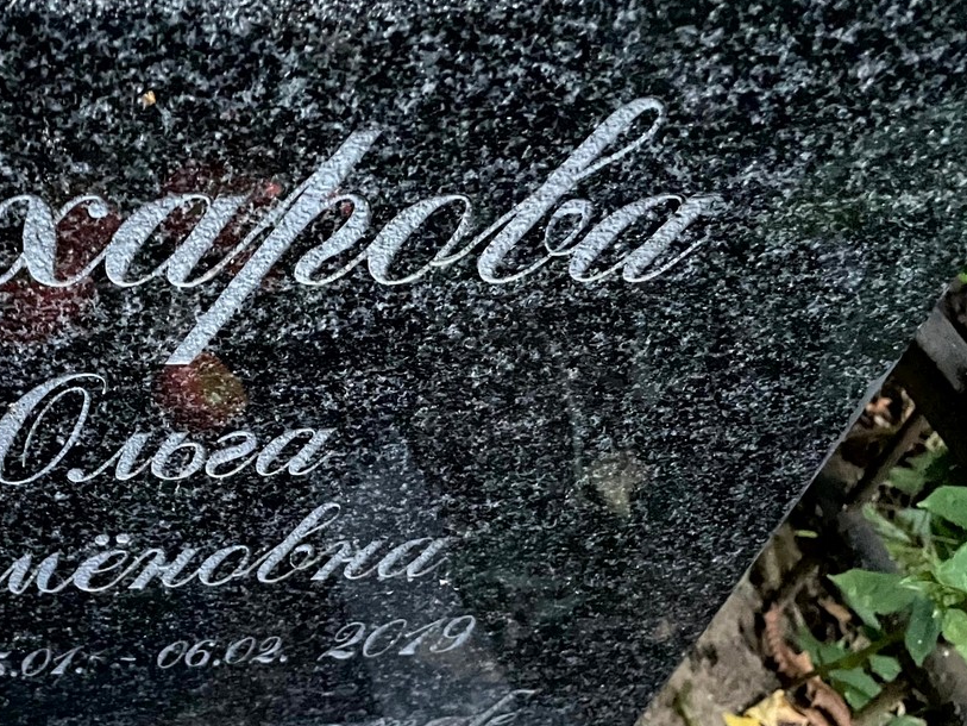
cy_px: 474
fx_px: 1285
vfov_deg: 31.3
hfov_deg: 38.9
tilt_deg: -46.5
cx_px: 136
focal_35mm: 46
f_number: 1.6
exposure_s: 1/30
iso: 1000
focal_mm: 4.2
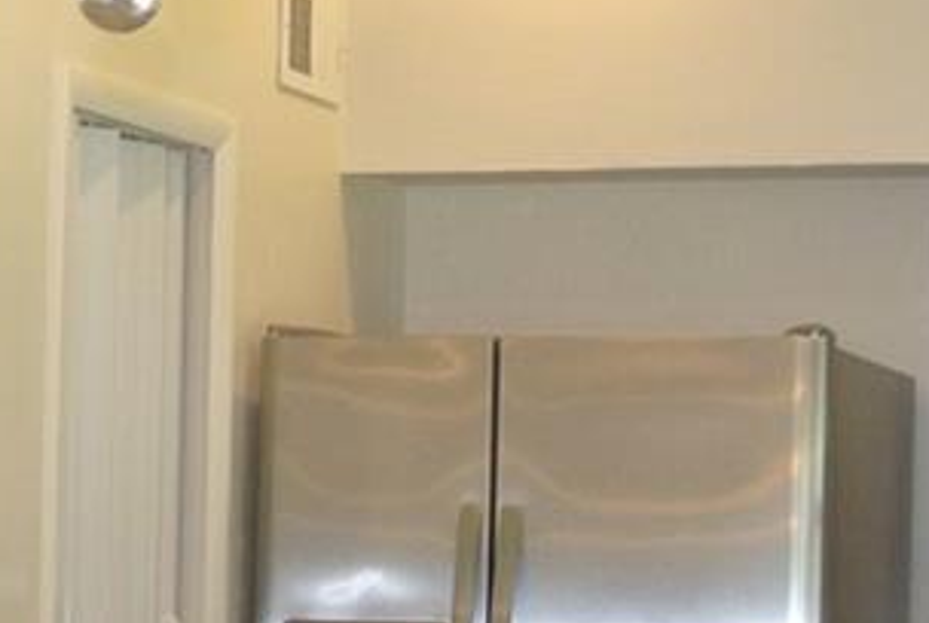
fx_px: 3672
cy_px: 588
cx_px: -34
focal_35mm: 142
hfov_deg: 14.2
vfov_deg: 9.7
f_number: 3.5
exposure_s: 1/60
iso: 200
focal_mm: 10
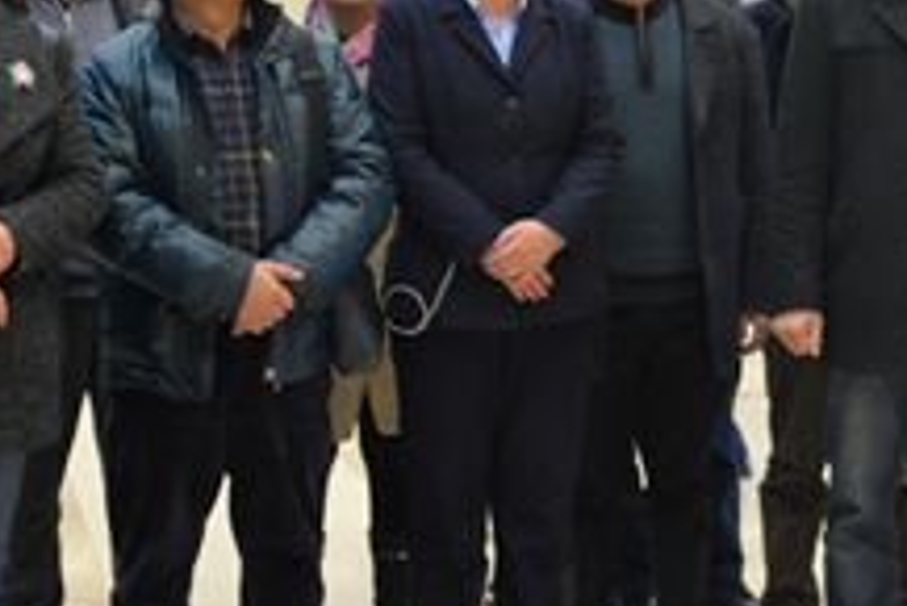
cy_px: 236
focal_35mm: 116
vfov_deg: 11.8
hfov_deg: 17.3
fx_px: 2924
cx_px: 886
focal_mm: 36
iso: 1250
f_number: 4
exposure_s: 1/60
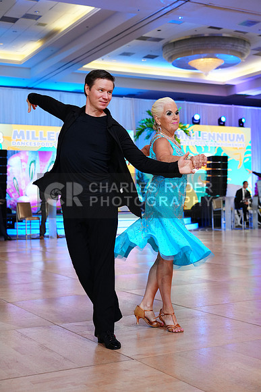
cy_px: 196
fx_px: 543
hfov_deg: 27.0
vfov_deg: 39.6
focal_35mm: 50
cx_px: 130
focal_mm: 50
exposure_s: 1/400
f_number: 4
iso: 2000
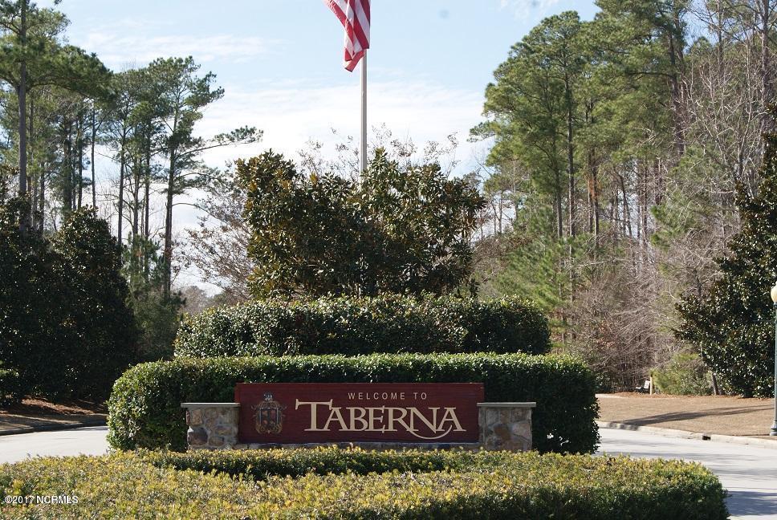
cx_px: 388
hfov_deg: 24.6
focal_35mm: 82
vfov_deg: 16.6
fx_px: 1783
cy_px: 260
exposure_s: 1/160
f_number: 11
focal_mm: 55
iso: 100
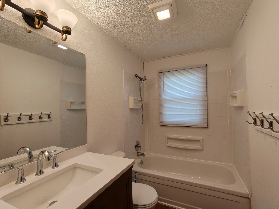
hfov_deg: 94.5
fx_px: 129
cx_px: 140
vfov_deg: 78.1
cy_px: 104
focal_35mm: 16
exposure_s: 1/120
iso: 64
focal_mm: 2.31
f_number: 2
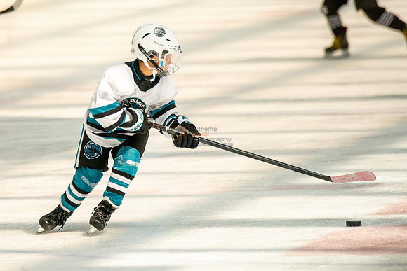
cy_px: 74
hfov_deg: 4.2
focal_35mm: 491
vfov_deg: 2.8
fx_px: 5549
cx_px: 95
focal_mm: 300
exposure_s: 1/5000
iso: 1600
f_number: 3.2
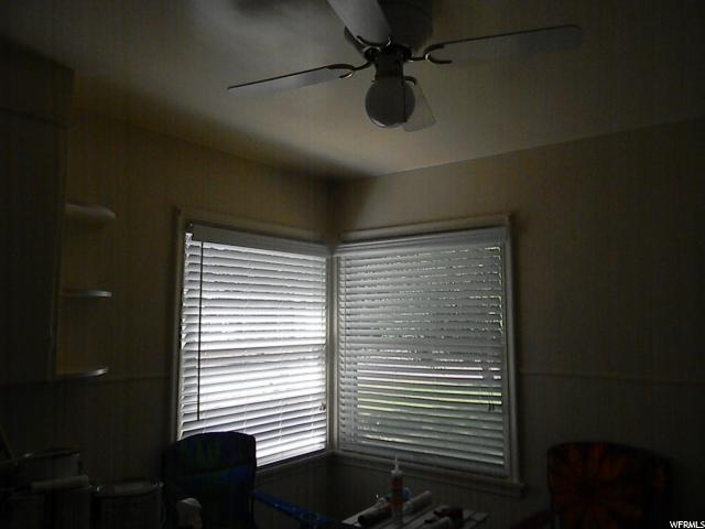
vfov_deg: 51.4
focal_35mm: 27
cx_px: 352
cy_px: 264
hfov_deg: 65.3
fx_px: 550
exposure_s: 1/323
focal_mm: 5
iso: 640
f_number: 7
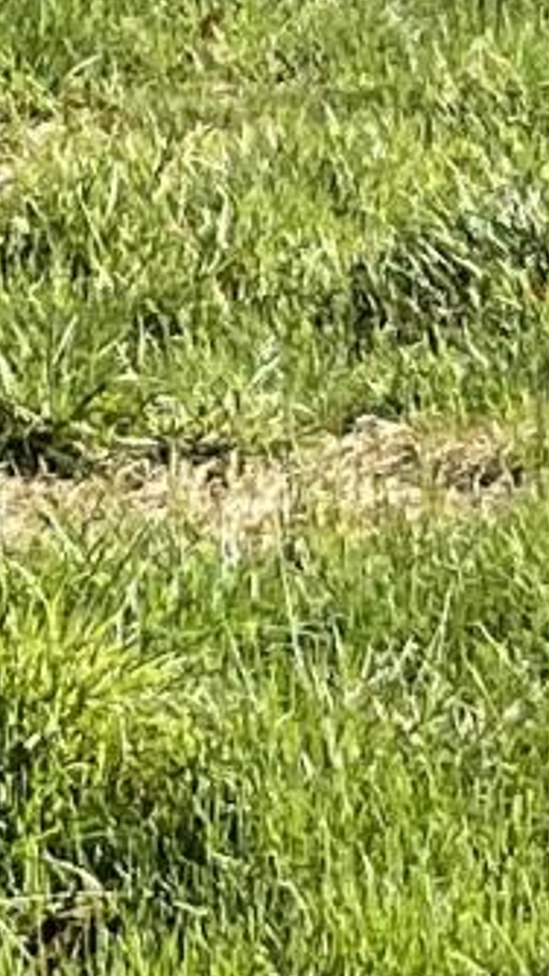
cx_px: 269
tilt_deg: -8.4
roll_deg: -1.2
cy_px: -155
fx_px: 7346
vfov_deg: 7.5
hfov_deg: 4.3
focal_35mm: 284
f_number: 1.8
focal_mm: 3
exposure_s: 1/792
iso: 16
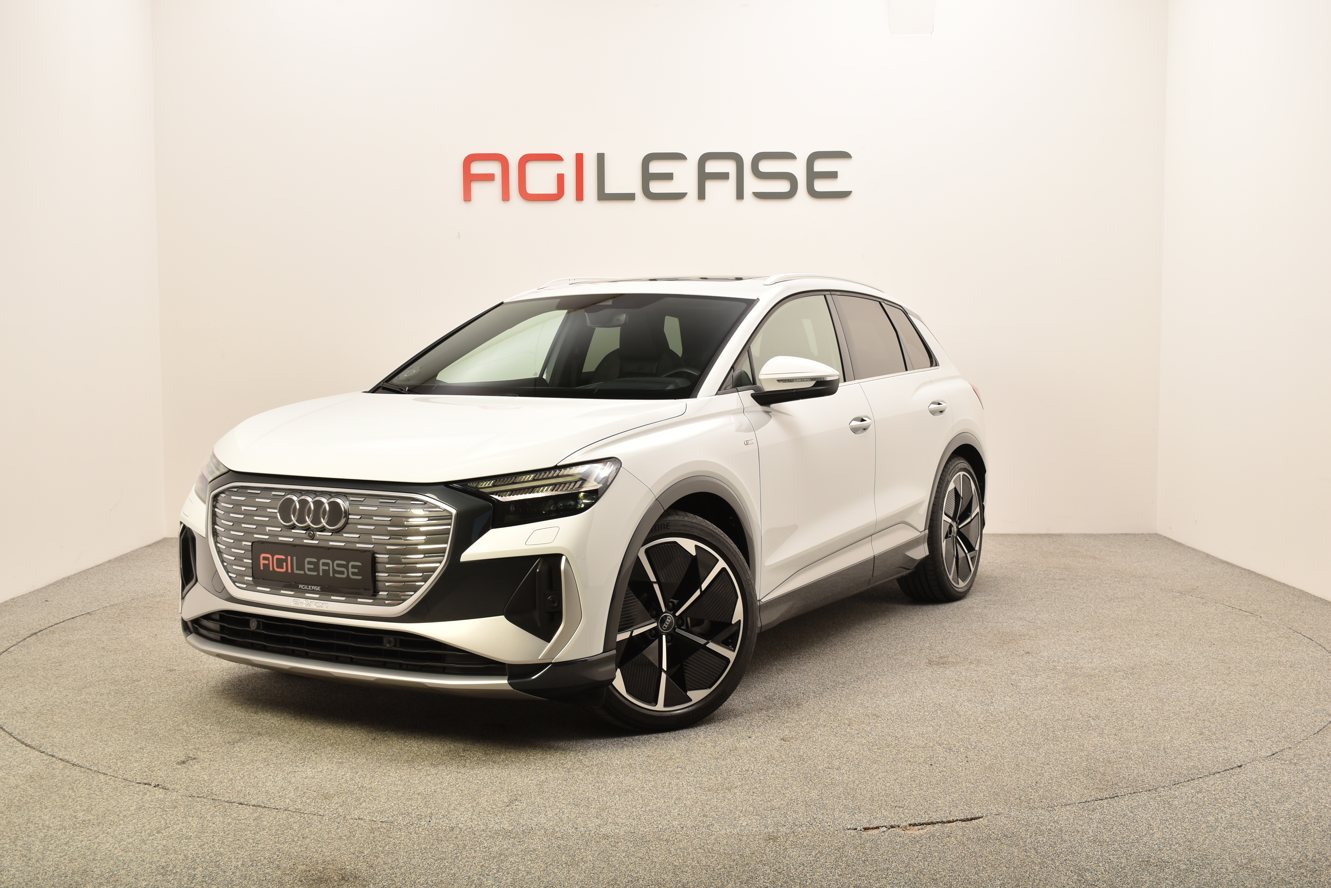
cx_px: 666
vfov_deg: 34.2
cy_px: 444
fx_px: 1442
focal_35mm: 39
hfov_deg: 49.5
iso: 100
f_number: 8
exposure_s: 1/200
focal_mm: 26
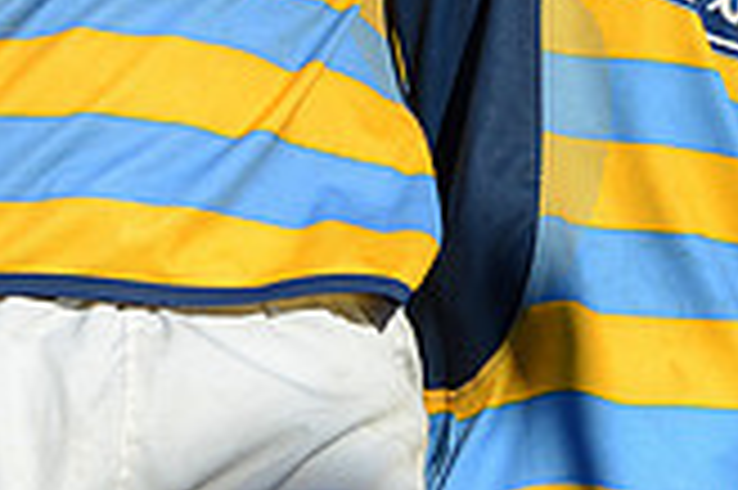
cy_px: -375
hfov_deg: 20.2
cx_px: 684
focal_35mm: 99
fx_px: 2027
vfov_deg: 12.6
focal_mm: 28
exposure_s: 1/3200
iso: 320
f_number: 4
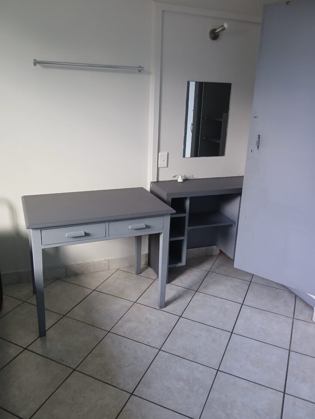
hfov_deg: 51.4
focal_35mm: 27
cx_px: 158
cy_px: 205
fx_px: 327
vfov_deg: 65.3
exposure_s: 1/50
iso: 250
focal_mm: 3.98
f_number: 1.8
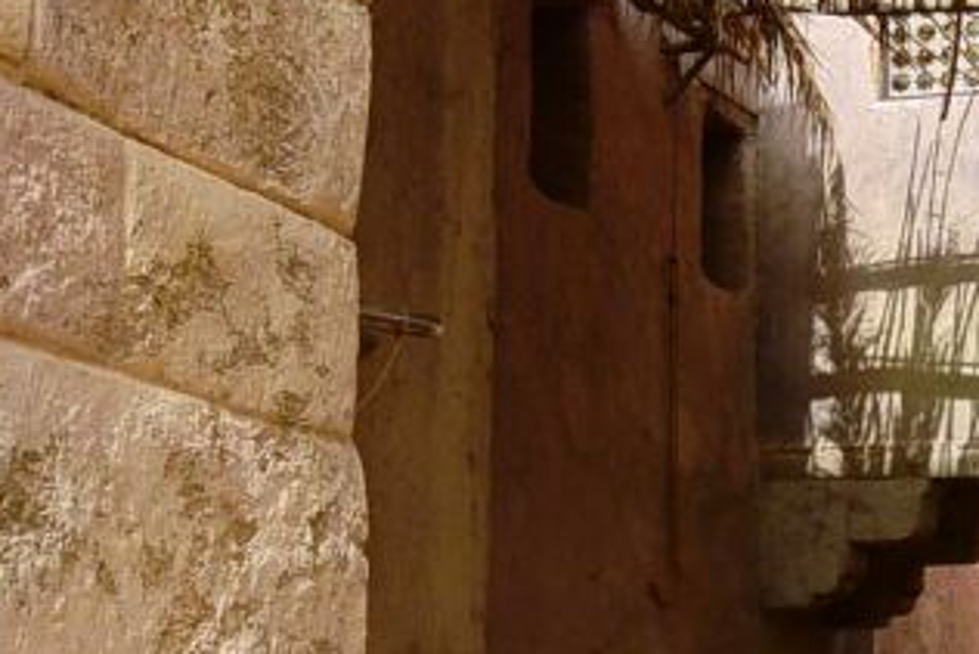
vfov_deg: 14.5
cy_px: 482
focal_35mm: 94
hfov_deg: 21.1
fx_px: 2557
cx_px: 908
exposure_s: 1/500
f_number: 4.5
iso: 100
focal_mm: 11
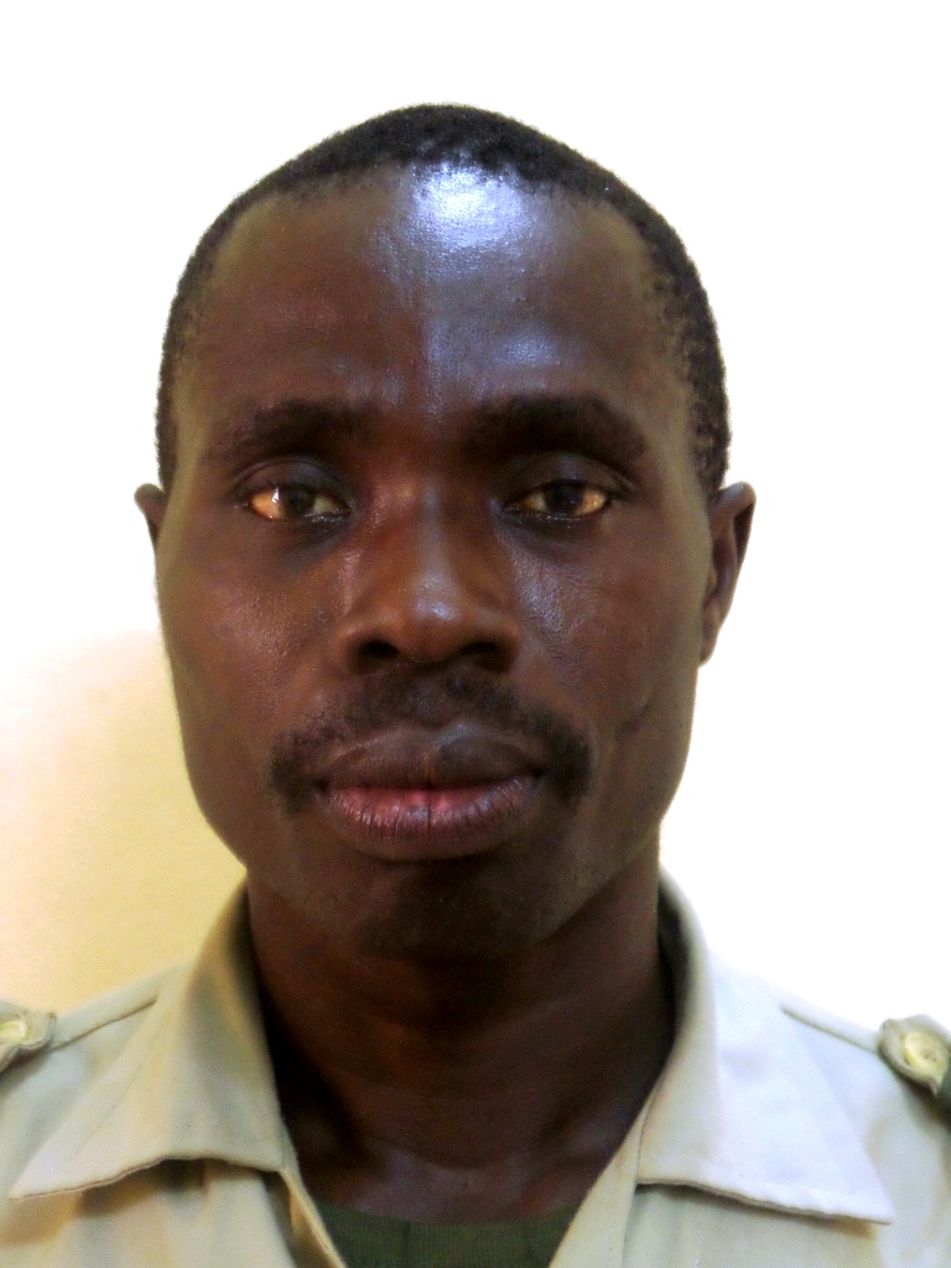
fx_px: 3407
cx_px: 476
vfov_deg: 21.1
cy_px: 634
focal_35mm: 93
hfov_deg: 15.9
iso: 400
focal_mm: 16.5
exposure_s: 1/10
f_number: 3.9
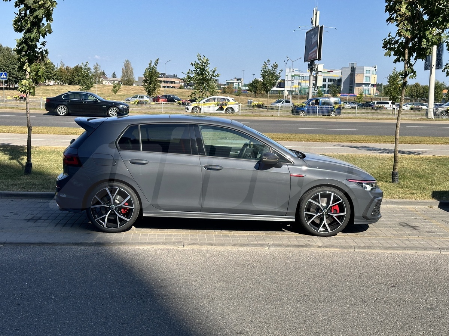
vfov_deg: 30.3
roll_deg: -2.0
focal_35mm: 48
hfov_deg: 39.7
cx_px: 224
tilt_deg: -7.3
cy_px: 168
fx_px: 623
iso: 64
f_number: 1.78
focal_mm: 6.86
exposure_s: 1/3058
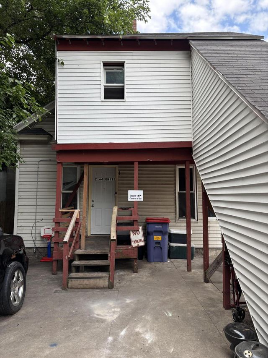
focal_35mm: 26
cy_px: 179
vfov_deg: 67.3
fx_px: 268
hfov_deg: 53.1
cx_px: 134
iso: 50
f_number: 1.6
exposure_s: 1/630
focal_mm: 5.96
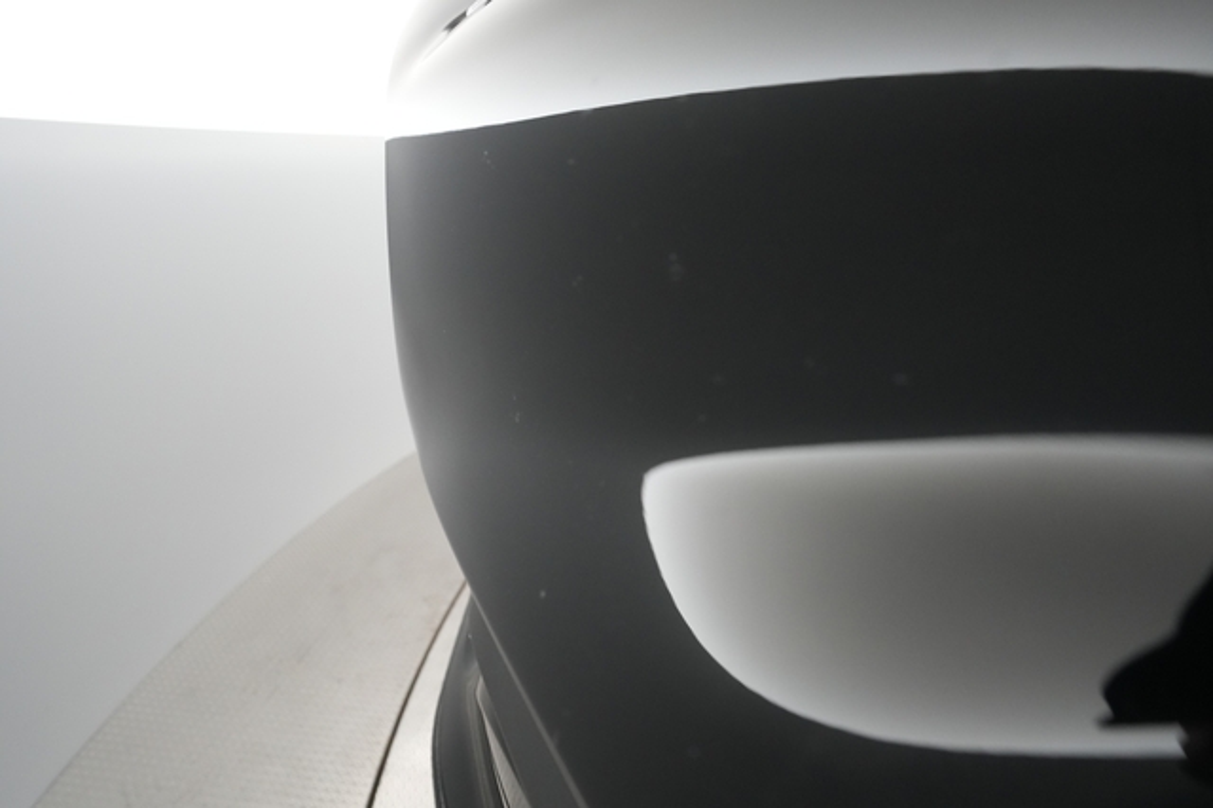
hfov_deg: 73.8
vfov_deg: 53.1
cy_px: 404
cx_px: 606
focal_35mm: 24
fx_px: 808
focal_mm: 24
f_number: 5
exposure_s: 1/100
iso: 5000
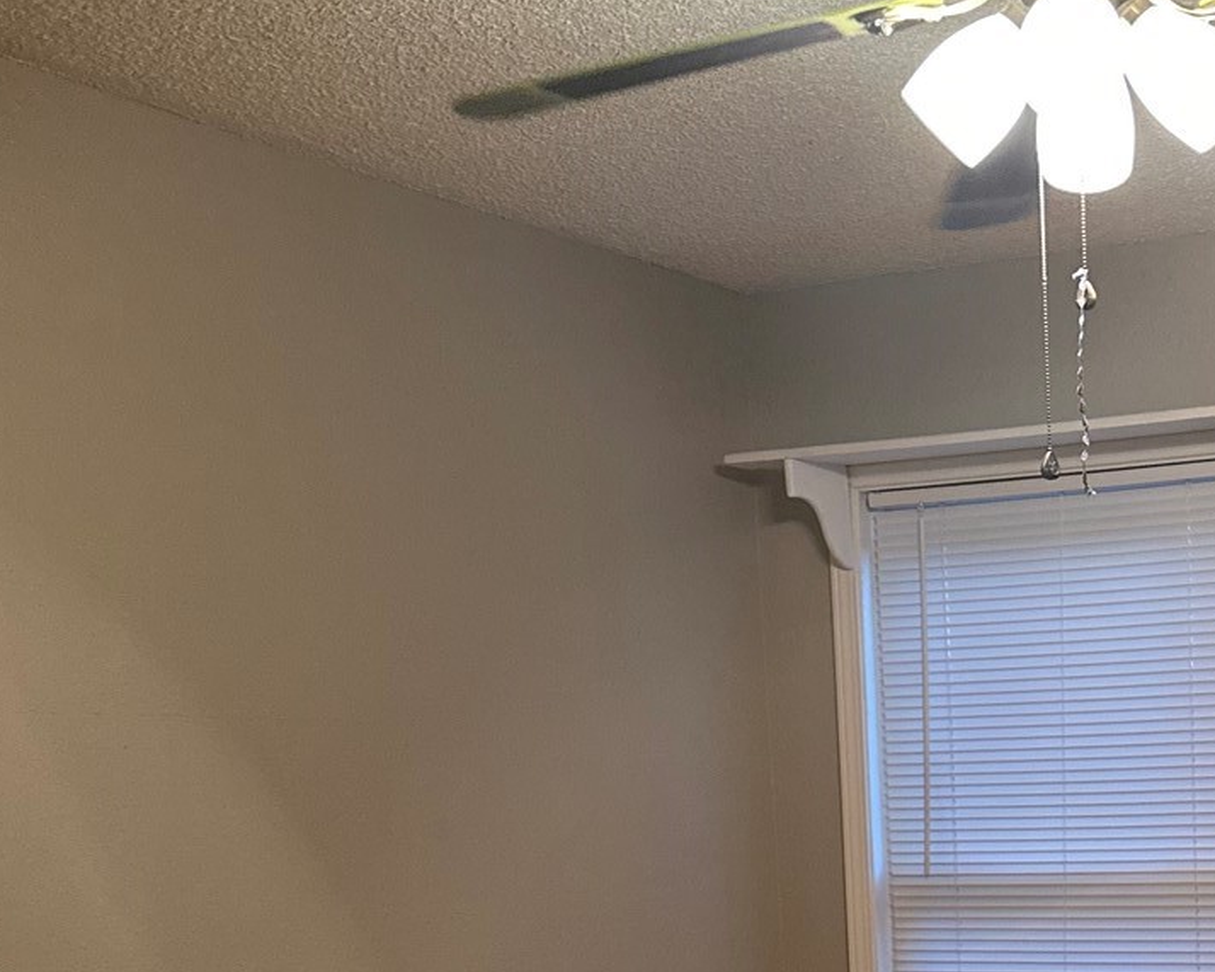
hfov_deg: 28.4
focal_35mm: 63
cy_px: 1135
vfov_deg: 22.5
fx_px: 2265
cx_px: 1186
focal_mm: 6.86
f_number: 1.78
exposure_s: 1/60
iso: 320
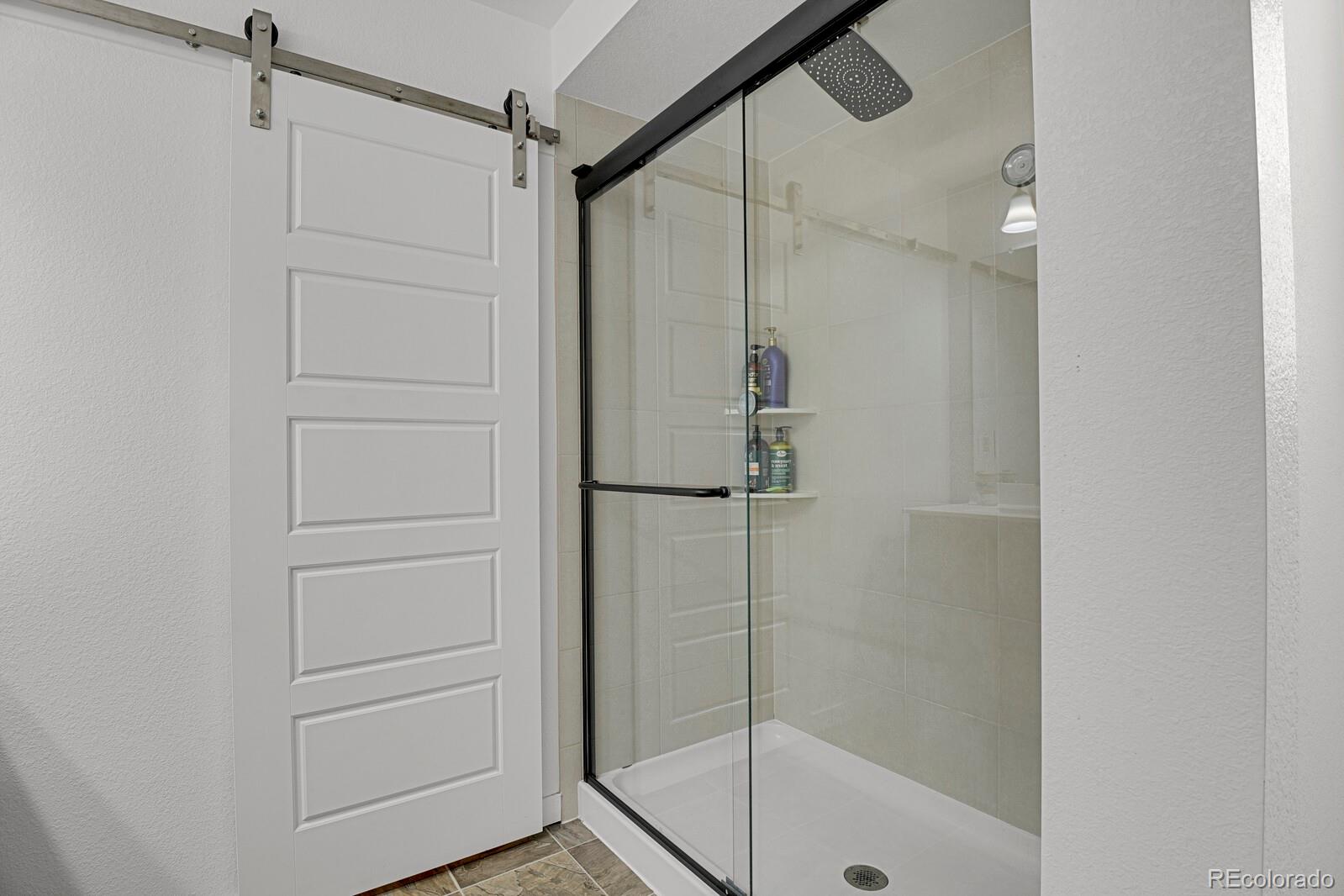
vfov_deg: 70.4
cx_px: 672
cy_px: 448
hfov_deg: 93.3
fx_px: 635
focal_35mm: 17
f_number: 8
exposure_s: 2
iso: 250
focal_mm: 17
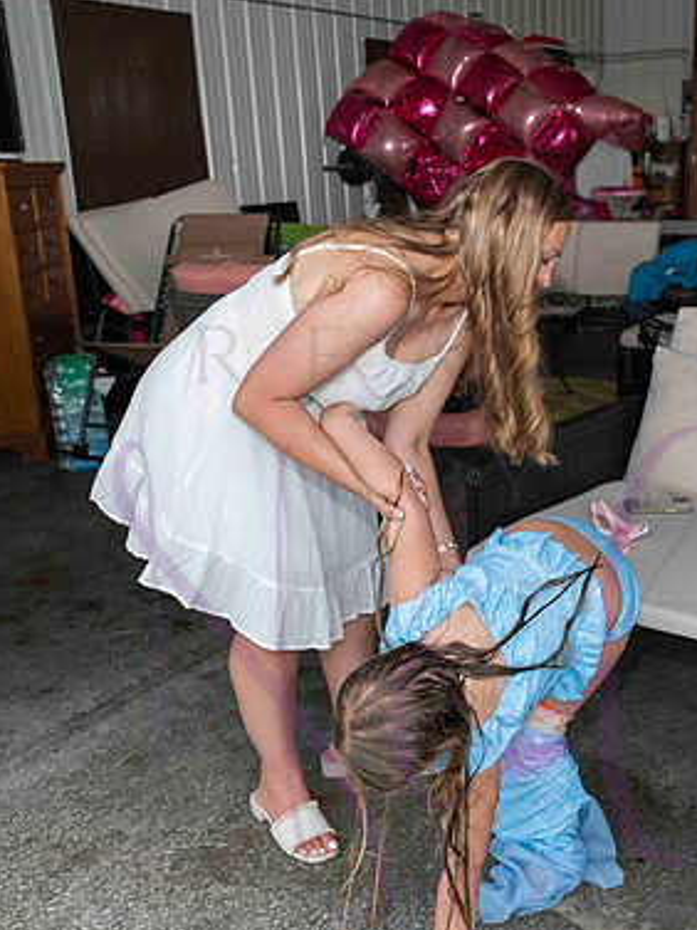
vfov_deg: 46.8
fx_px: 1074
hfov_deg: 35.1
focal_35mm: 40
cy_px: 455
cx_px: 530
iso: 400
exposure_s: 1/1000
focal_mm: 24
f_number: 4
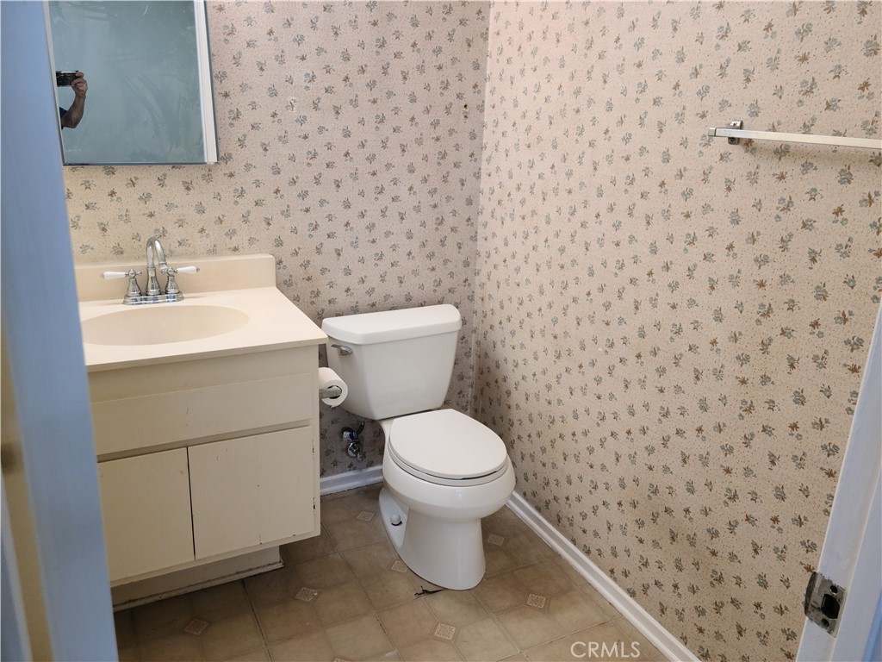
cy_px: 331
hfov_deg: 63.4
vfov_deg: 49.7
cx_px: 441
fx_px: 713
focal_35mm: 28
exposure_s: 1/60
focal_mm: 5.9
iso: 125
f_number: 2
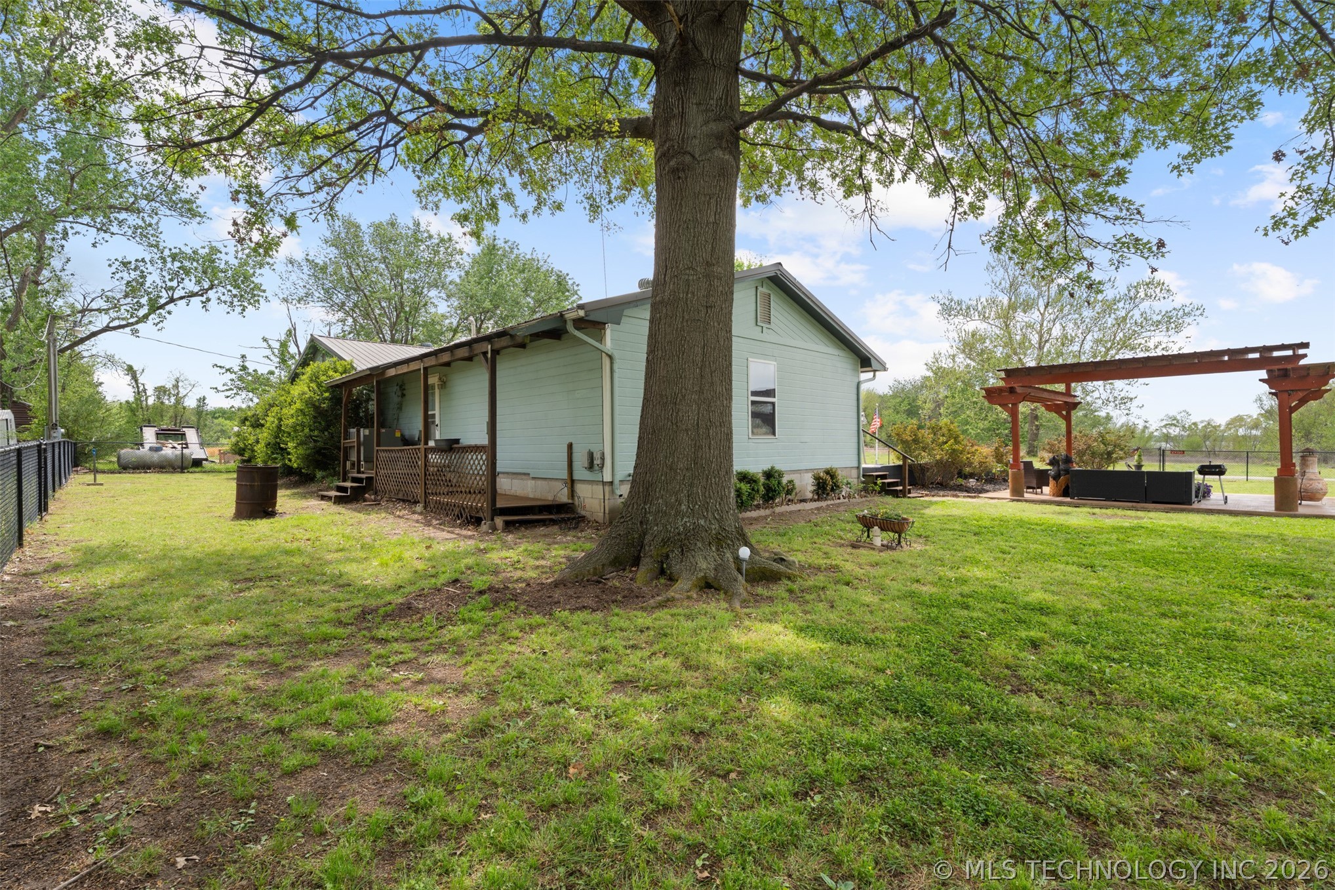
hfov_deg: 96.7
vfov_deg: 73.7
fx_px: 593
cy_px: 445
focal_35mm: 16
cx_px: 668
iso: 200
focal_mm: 16
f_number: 9
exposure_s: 1/60
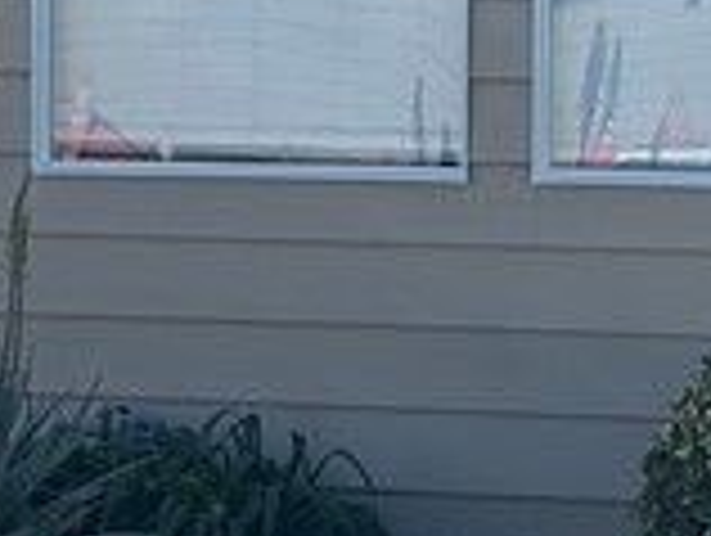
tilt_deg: -3.6
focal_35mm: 168
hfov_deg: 11.6
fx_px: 3456
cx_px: 756
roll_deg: +0.5
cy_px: 167
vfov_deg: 8.9
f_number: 1.5
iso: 50
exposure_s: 1/2841
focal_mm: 5.7
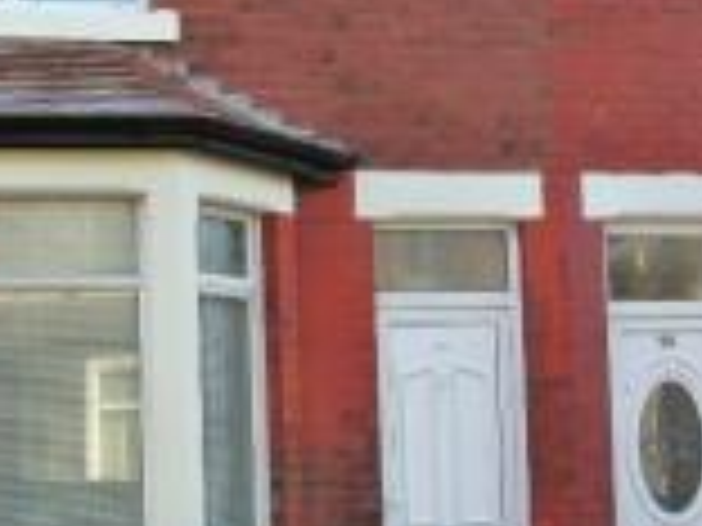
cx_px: 76
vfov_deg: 15.7
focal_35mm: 94
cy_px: 294
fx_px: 1906
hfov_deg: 20.5
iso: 180
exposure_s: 1/250
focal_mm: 12
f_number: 4
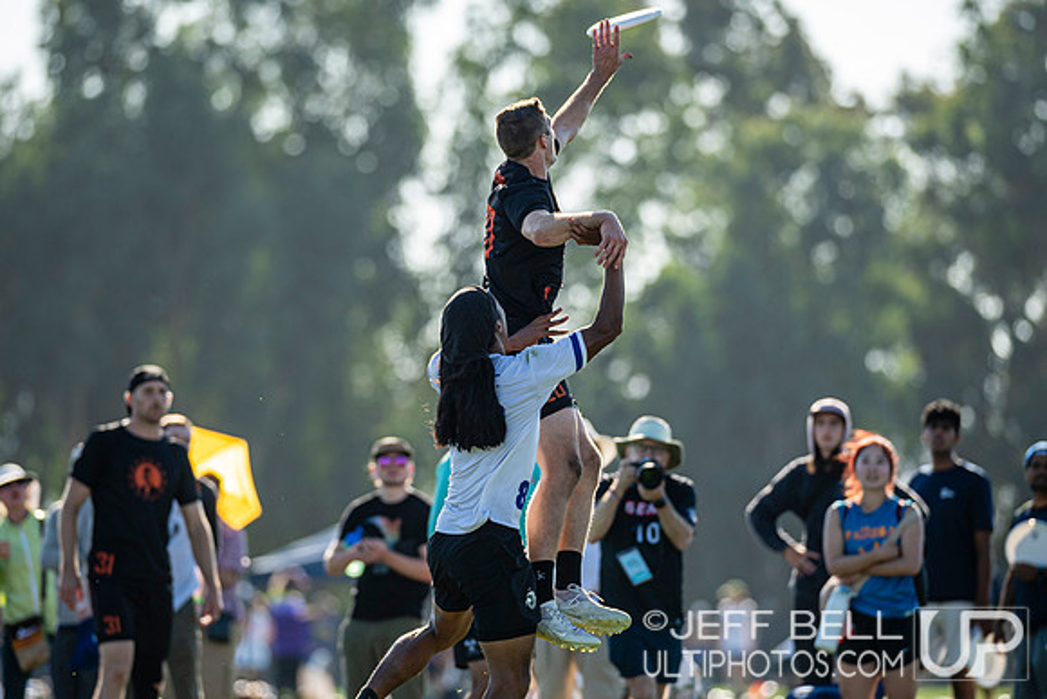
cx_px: 523
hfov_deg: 6.6
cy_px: 339
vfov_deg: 4.4
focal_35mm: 314
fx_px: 9132
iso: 125
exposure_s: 1/1250
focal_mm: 240
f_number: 3.2
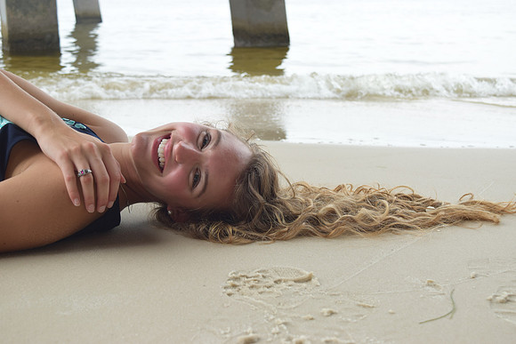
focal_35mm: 51
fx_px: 731
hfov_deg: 38.9
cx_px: 258
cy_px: 172
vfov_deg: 26.5
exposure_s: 1/160
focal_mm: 34
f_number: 5.6
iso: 200
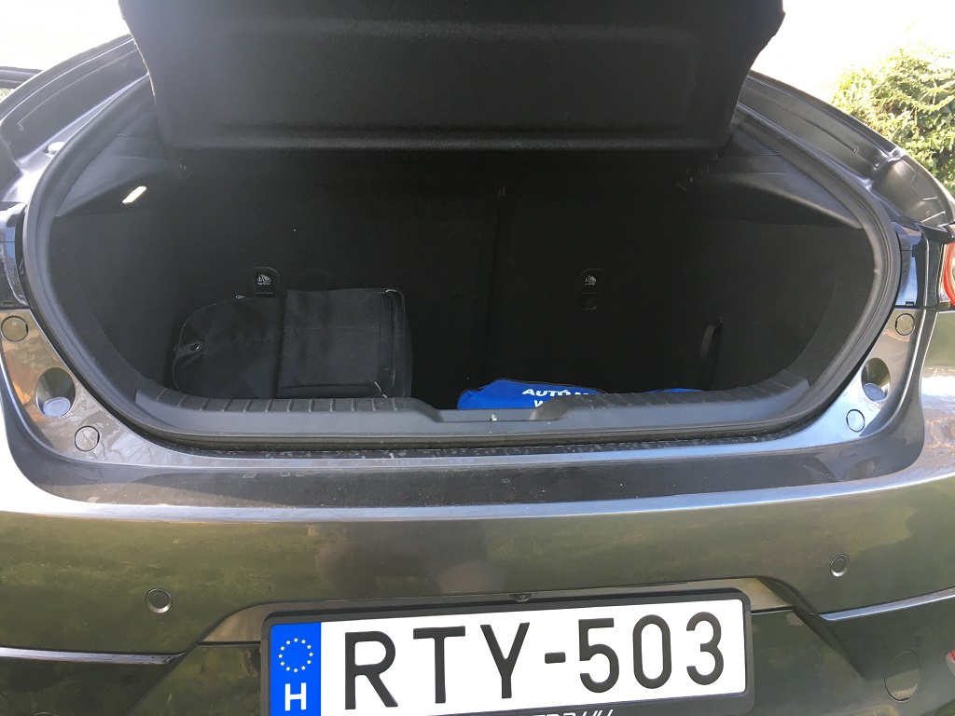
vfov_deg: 48.2
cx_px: 478
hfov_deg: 61.7
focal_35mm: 29
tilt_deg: -12.0
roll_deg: -0.7
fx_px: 800
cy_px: 358
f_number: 2.2
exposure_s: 1/33
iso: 32
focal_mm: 4.15
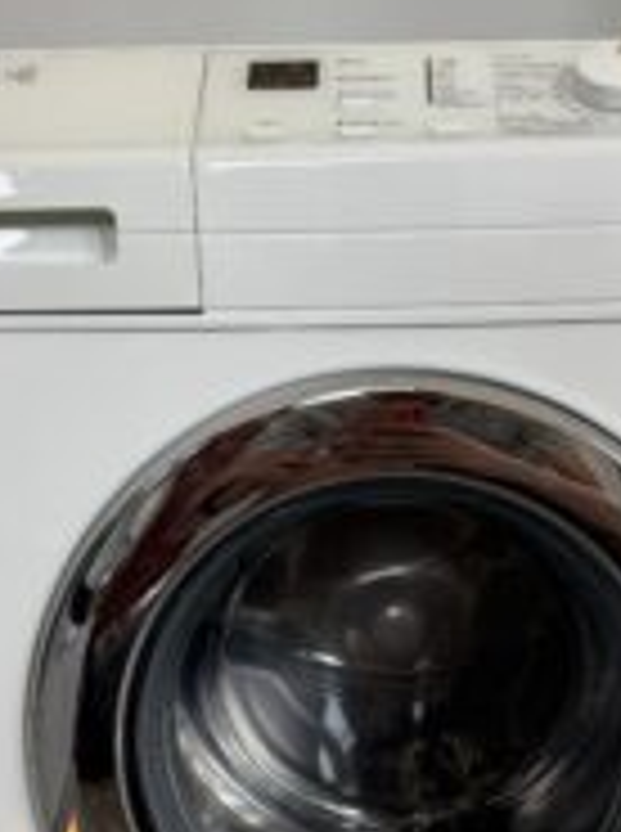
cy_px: 630
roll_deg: +0.1
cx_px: 405
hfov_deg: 27.8
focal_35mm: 52
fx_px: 1248
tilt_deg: -9.5
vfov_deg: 36.0
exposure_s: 1/100
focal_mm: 6.76
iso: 80
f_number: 1.78
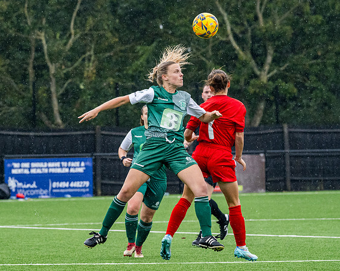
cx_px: 151
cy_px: 100
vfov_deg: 5.1
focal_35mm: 303
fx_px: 3046
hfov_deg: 6.4
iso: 1250
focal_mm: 135
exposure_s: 1/1600
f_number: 4
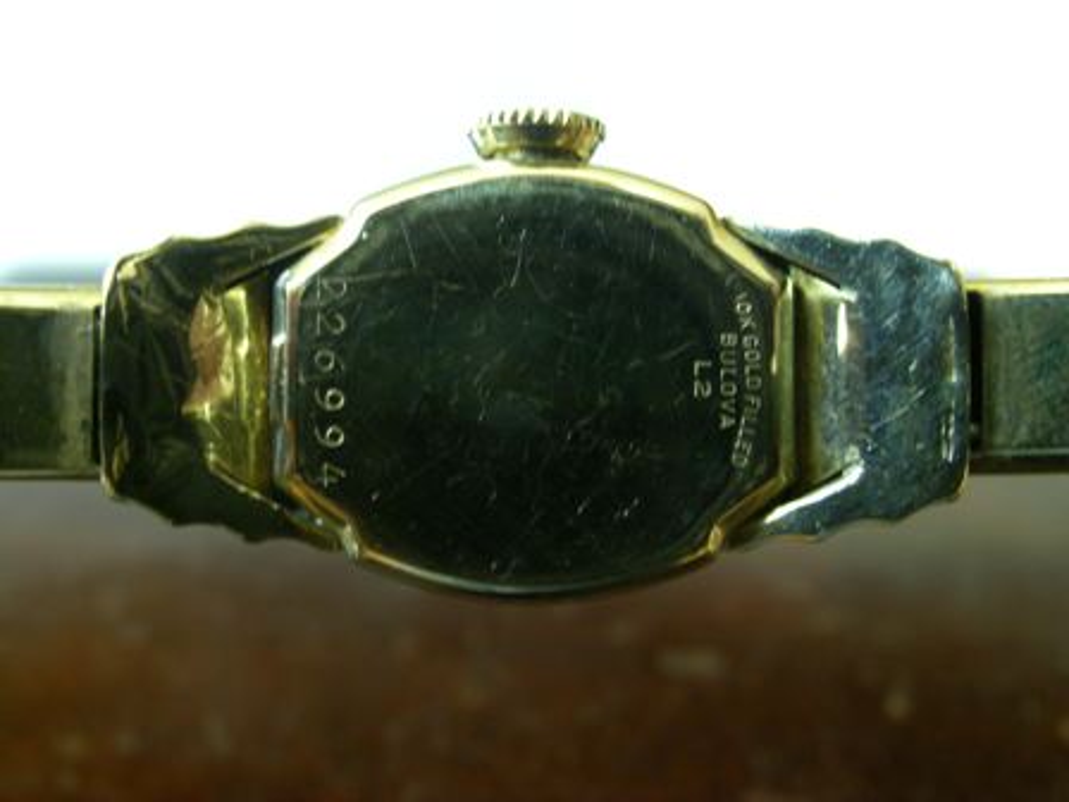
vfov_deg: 29.1
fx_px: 1544
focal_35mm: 50
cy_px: 401
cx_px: 534
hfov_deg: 38.2
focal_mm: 10.3
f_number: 6.1
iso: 200
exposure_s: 1.65
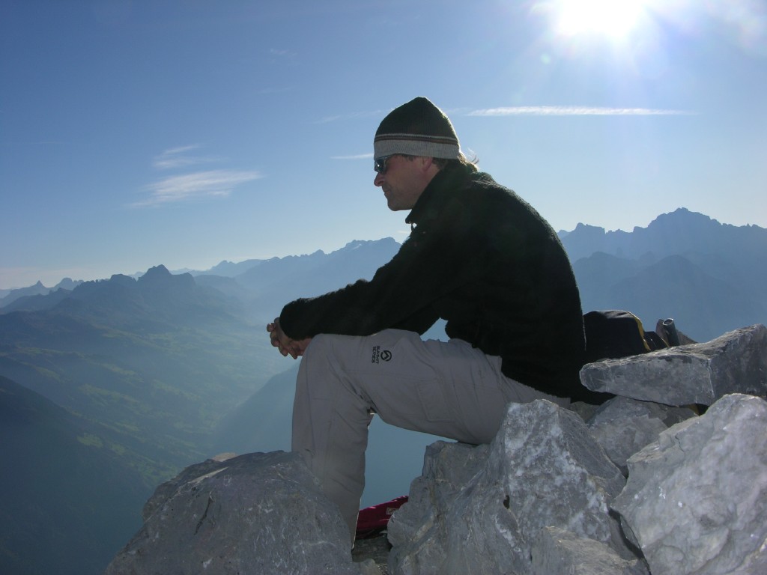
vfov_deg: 40.7
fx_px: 776
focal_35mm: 35
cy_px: 288
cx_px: 384
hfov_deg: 52.6
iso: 50
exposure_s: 1/346
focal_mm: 8.9
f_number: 8
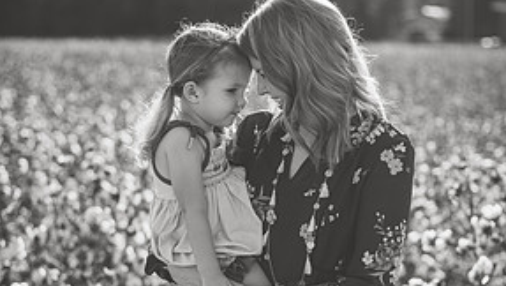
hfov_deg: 25.9
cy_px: 205
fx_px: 1101
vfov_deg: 14.7
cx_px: 257
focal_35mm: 82
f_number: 2.2
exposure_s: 1/3200
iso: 160
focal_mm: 50
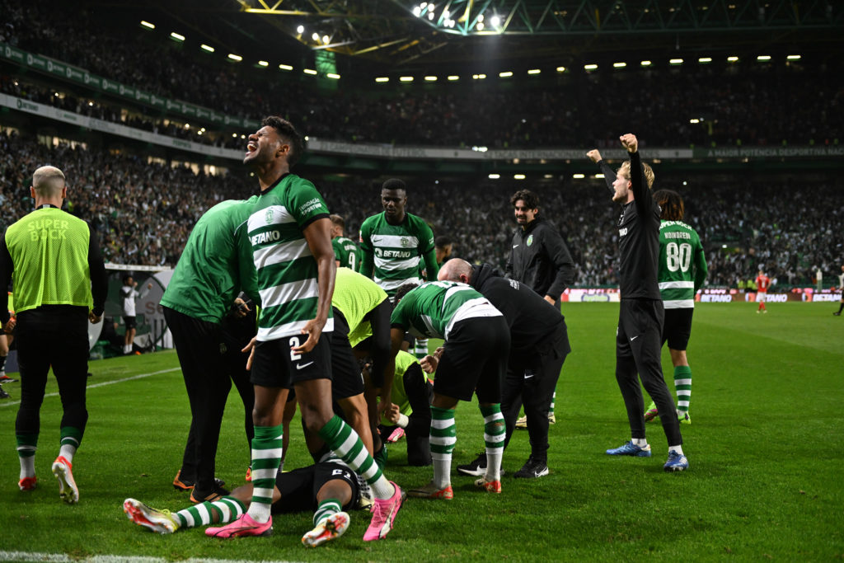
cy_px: 282
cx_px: 422
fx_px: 1125
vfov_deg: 28.1
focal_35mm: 48
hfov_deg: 41.1
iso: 3200
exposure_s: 1/1250
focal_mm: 48
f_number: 2.8
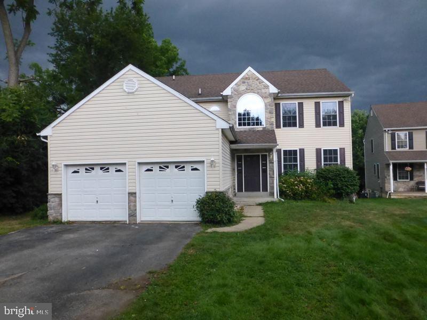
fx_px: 296
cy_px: 160
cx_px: 214
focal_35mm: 24
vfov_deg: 56.8
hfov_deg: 71.6
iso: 800
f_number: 3.3
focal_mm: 4.3
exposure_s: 1/125
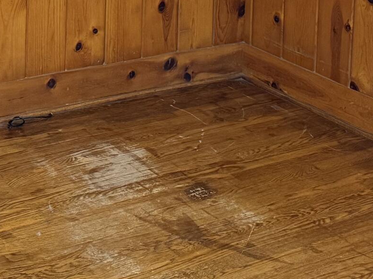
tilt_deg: -5.1
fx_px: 991
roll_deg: -0.9
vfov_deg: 14.6
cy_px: -183
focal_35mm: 92
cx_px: -4
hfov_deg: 20.6
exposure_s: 1/60
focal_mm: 6.76
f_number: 1.78
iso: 400
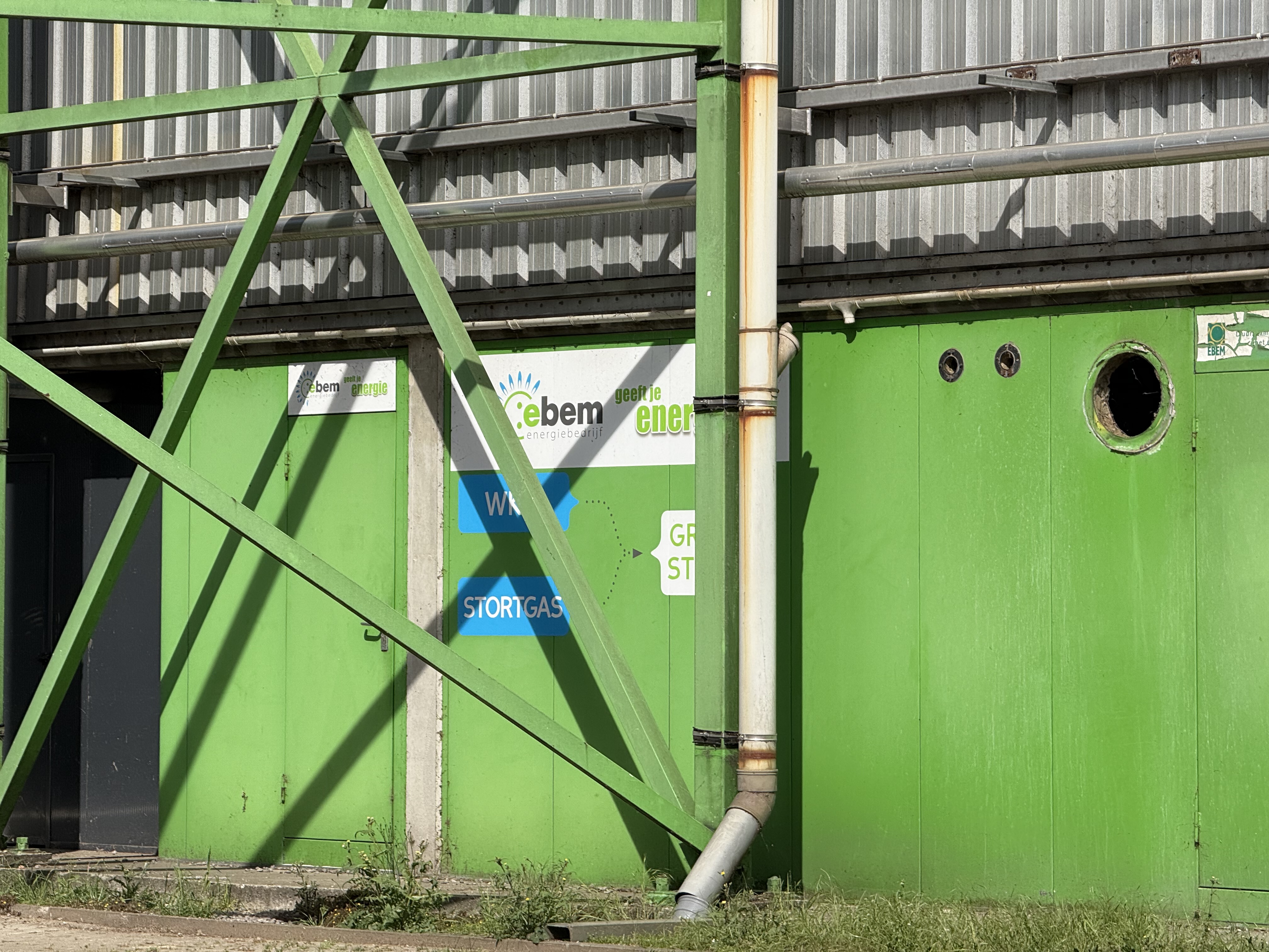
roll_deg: -0.6
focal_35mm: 120
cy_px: 476
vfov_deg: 12.3
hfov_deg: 16.4
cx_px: 634
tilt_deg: +1.9
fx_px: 4399
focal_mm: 15.66
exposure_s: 1/1689
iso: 50
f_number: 2.8
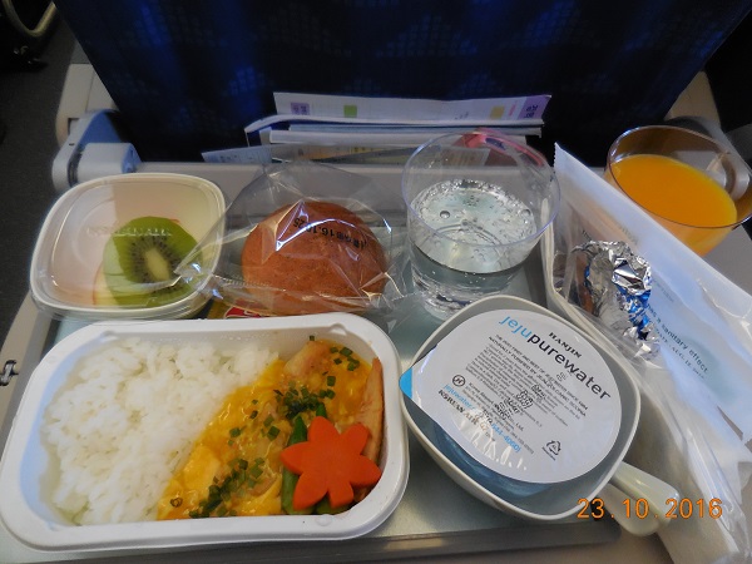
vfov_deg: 54.9
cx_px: 376
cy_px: 282
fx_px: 543
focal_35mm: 25
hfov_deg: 69.4
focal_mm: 4.5
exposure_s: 1/25
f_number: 3.3
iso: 400
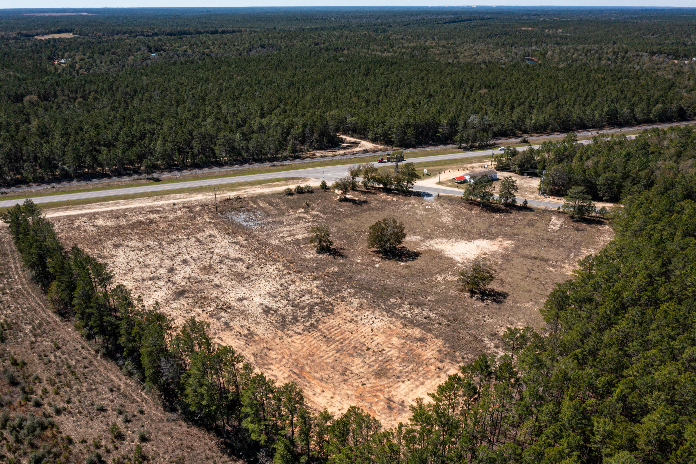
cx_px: 348
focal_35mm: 28
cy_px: 232
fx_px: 541
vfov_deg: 46.4
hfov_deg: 65.5
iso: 100
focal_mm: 10.26
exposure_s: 1/400
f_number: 9
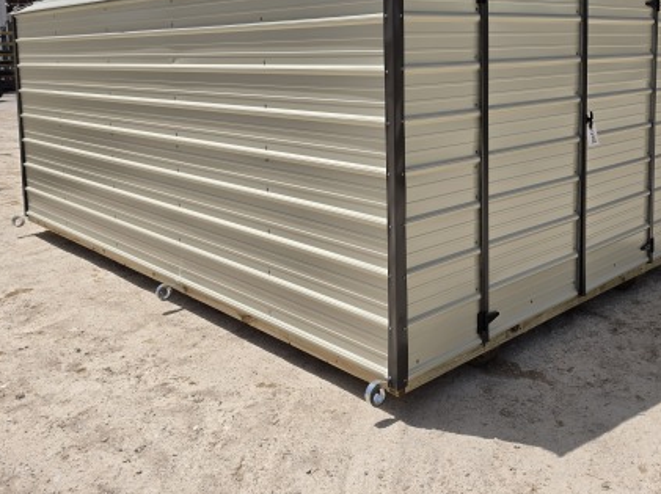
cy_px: 125
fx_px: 668
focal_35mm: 35
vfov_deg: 39.6
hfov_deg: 52.6
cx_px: 363
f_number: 1.4
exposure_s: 1/7939
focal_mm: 6.5
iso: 32
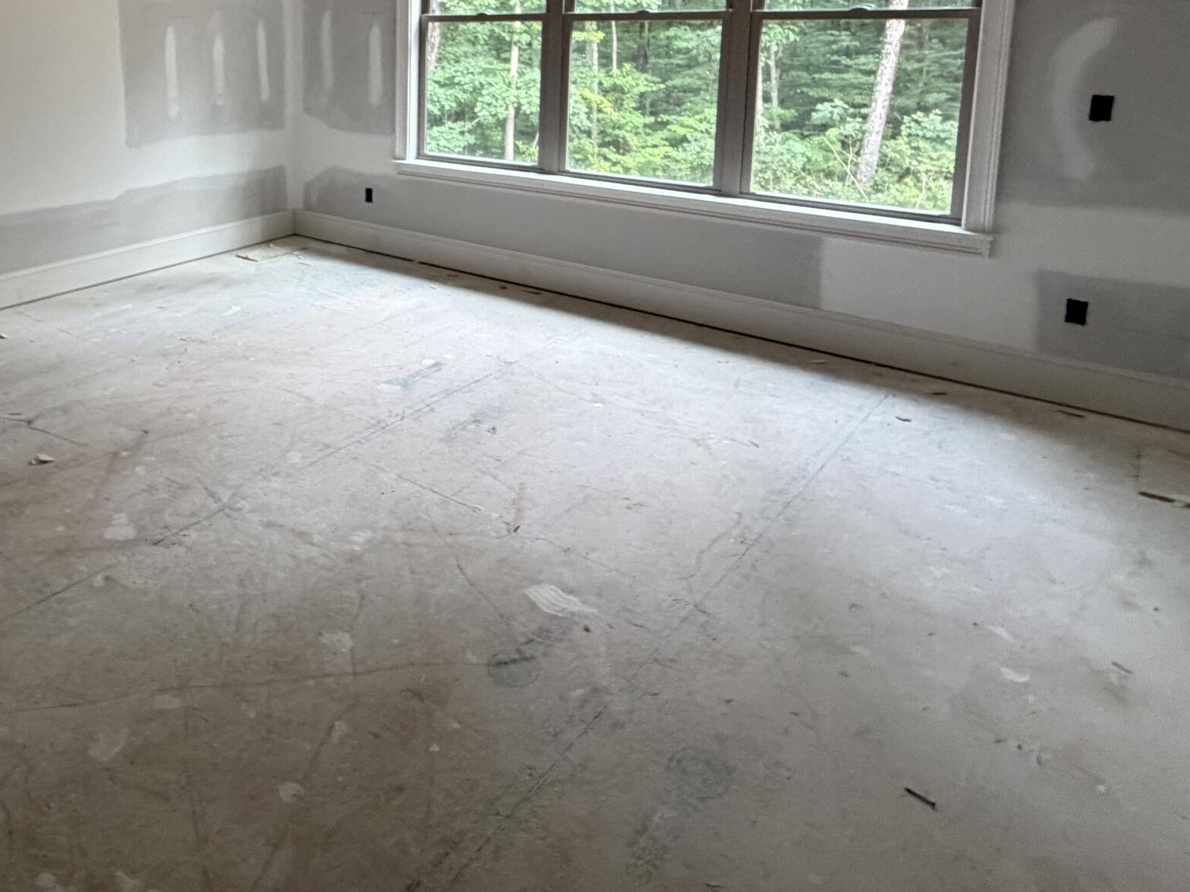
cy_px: 140
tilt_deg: -5.7
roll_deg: +1.0
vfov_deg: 47.6
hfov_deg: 58.9
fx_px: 928
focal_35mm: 27
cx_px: 197
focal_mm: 2.22
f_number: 2.2
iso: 320
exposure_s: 1/70
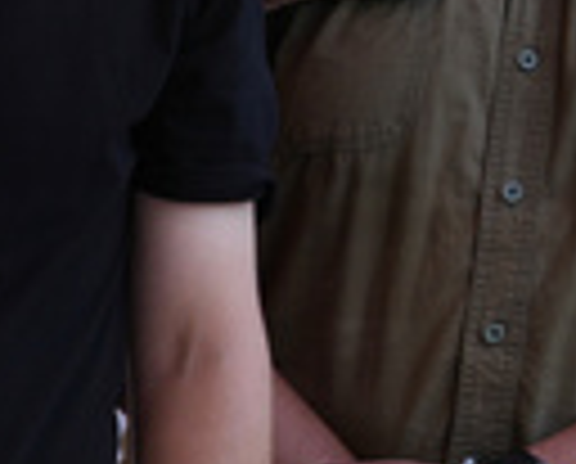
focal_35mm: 234
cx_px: -1431
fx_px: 4002
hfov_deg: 7.0
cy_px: 1518
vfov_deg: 6.0
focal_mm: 31.3
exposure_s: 1/100
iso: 100
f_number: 6.3
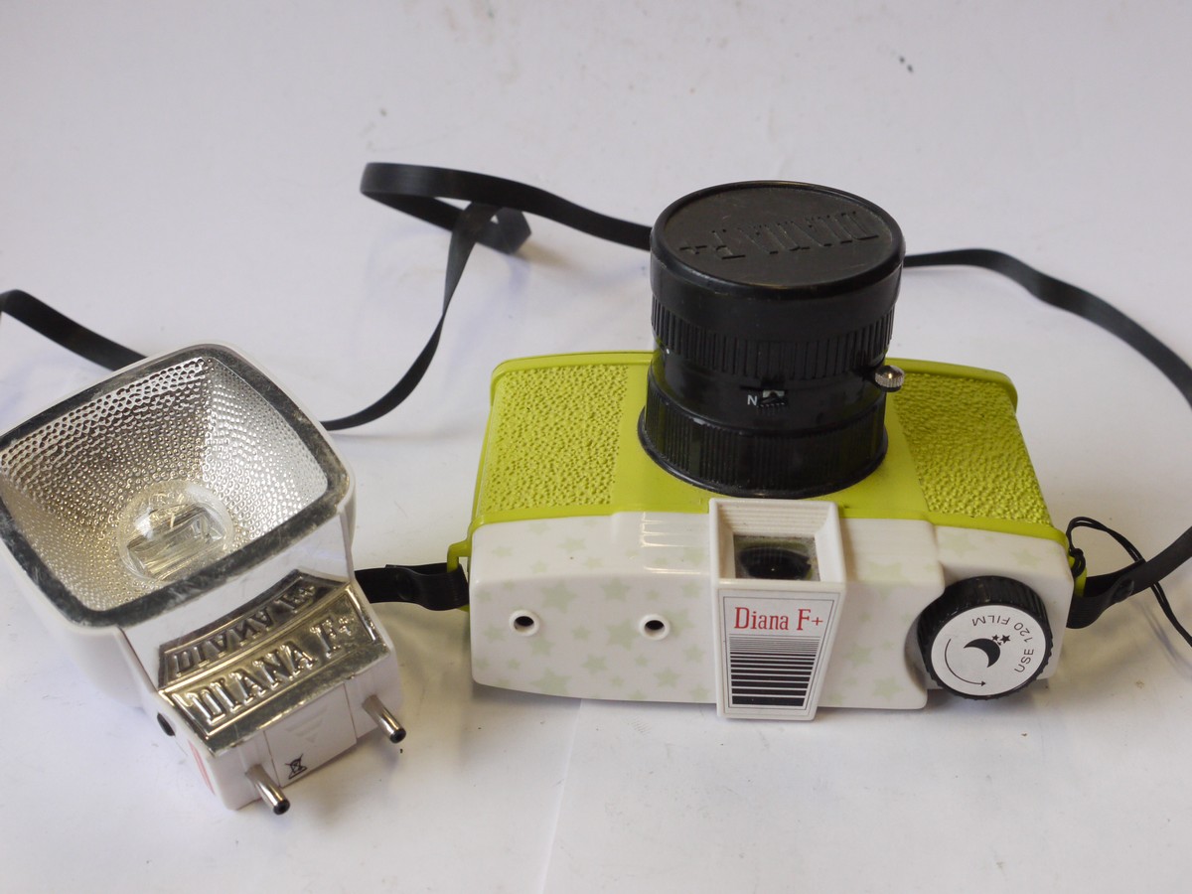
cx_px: 596
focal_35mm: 50
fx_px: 1722
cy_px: 447
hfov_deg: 38.2
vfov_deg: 29.1
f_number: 7.1
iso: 800
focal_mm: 25
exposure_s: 1/200
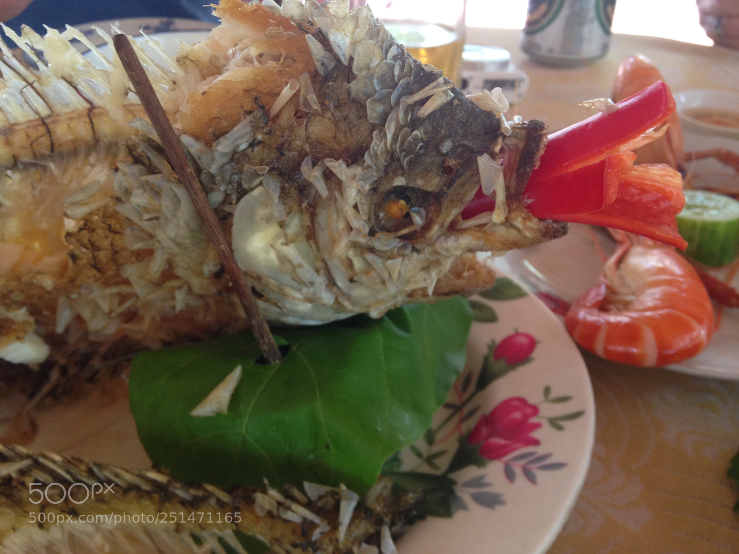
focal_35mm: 33
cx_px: 370
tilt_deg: -33.2
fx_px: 705
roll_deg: -0.9
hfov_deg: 55.4
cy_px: 277
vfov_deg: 42.9
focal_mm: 4.12
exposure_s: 1/20
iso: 100
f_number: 2.4
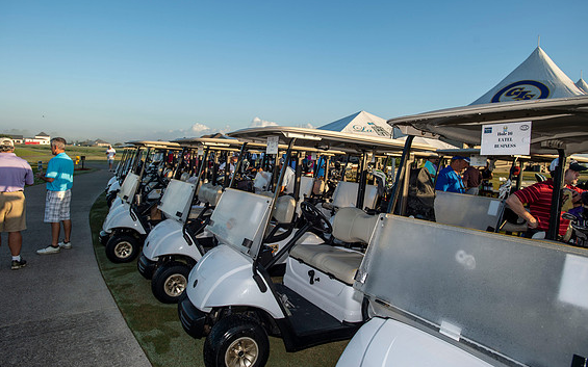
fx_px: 369
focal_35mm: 23
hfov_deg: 77.2
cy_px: 171
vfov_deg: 52.9
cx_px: 291
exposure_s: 1/400
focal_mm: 22
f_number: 4.5
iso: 100
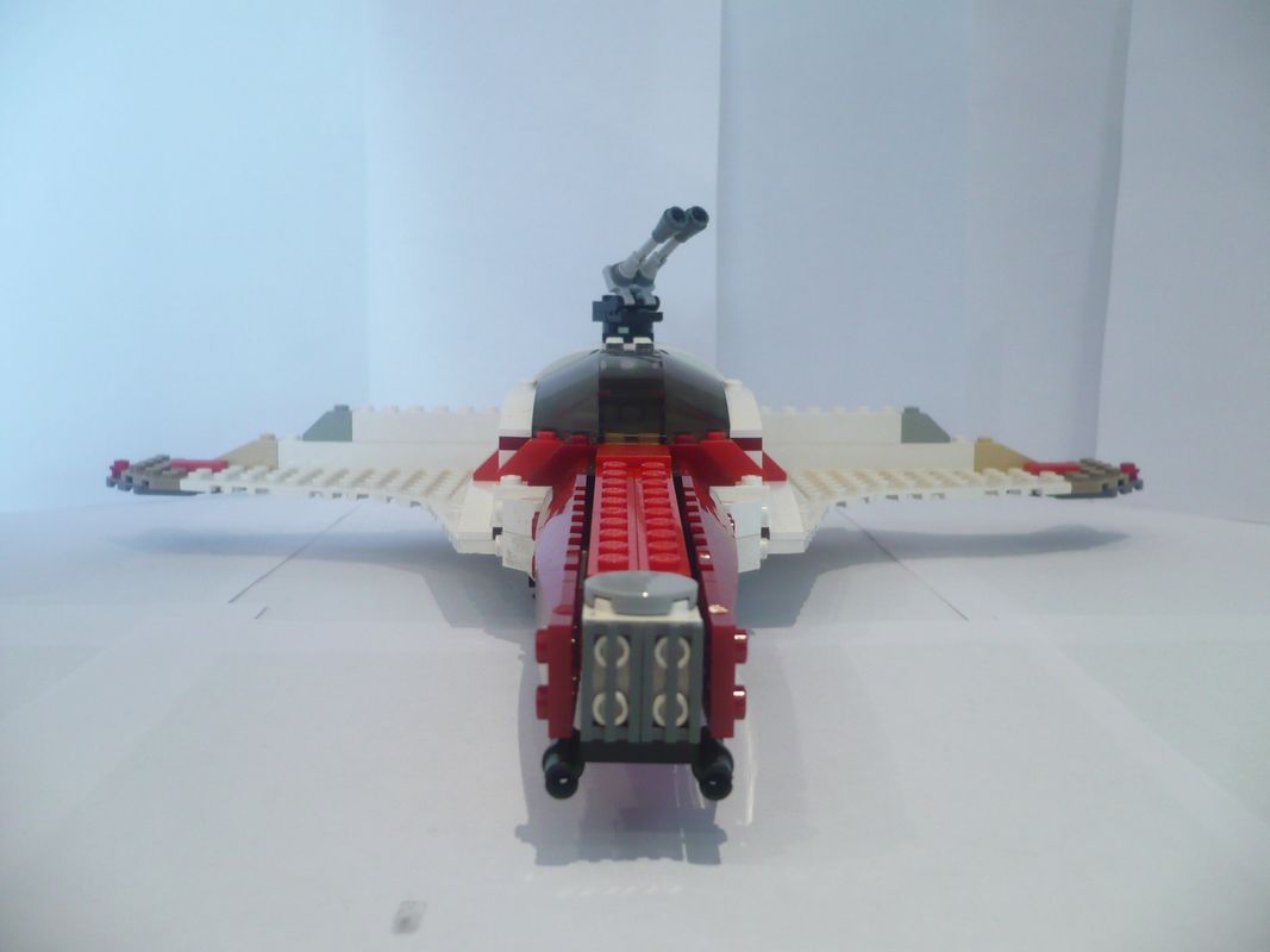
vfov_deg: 40.7
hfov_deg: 52.6
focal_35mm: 35
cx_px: 635
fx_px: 1284
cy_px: 476
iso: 200
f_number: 2.8
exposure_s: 1/15
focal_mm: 5.8
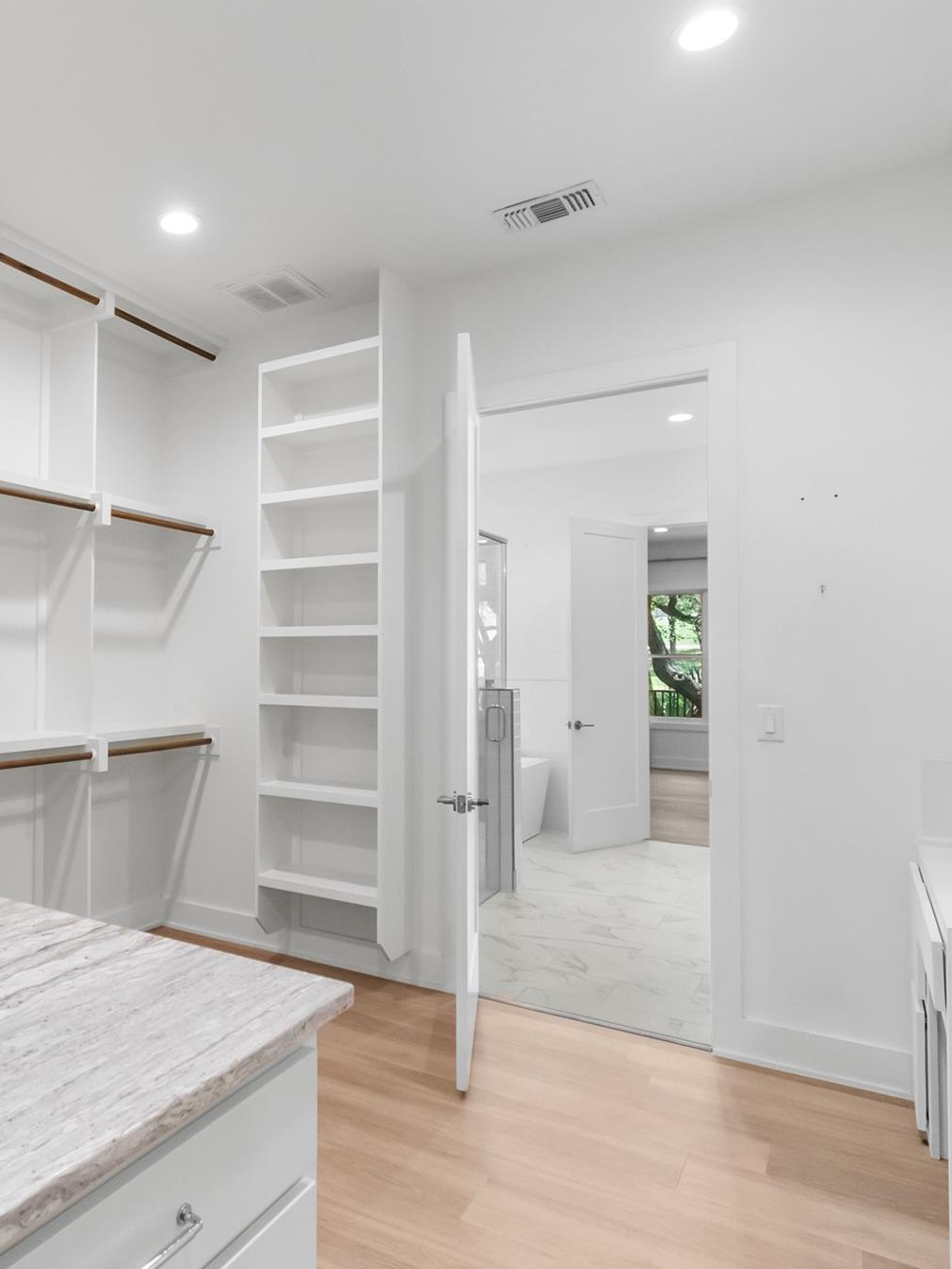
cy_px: 642
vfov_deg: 76.4
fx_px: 806
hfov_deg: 58.4
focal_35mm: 22
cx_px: 256
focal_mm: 10
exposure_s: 1/50
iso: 2500
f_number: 4.5
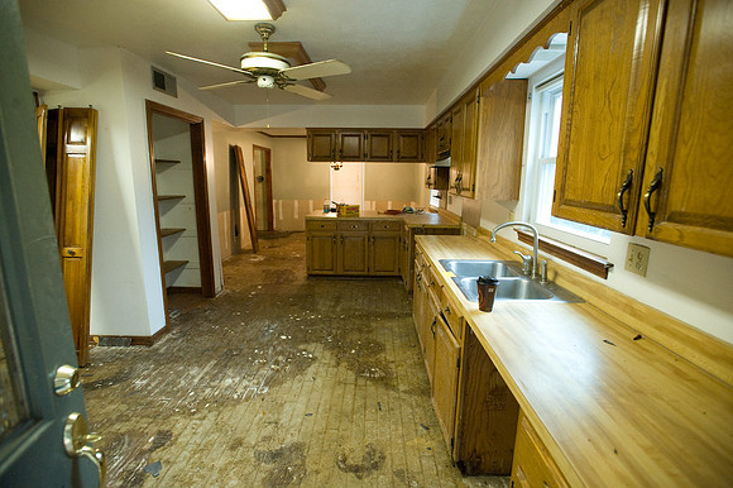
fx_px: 346
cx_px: 366
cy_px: 244
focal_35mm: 17
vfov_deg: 70.4
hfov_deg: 93.3
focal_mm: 17
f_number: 4
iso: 3200
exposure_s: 1/80
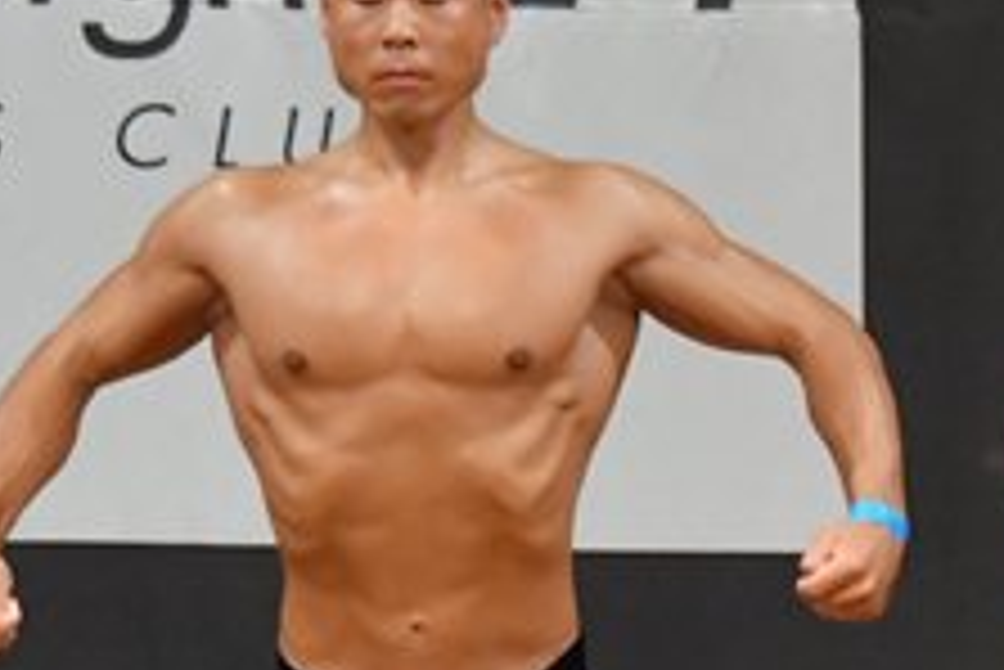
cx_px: 795
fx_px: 23246
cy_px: 845
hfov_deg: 2.5
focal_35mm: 833
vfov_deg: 1.7
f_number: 5.6
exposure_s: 1/400
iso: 7200
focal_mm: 160
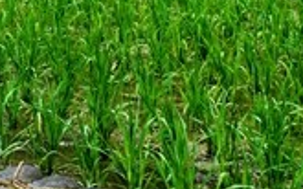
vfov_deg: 9.8
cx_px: -29
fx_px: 1015
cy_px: -206
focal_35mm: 123
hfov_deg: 16.5
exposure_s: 1/800
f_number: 2.8
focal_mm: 12.29
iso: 400
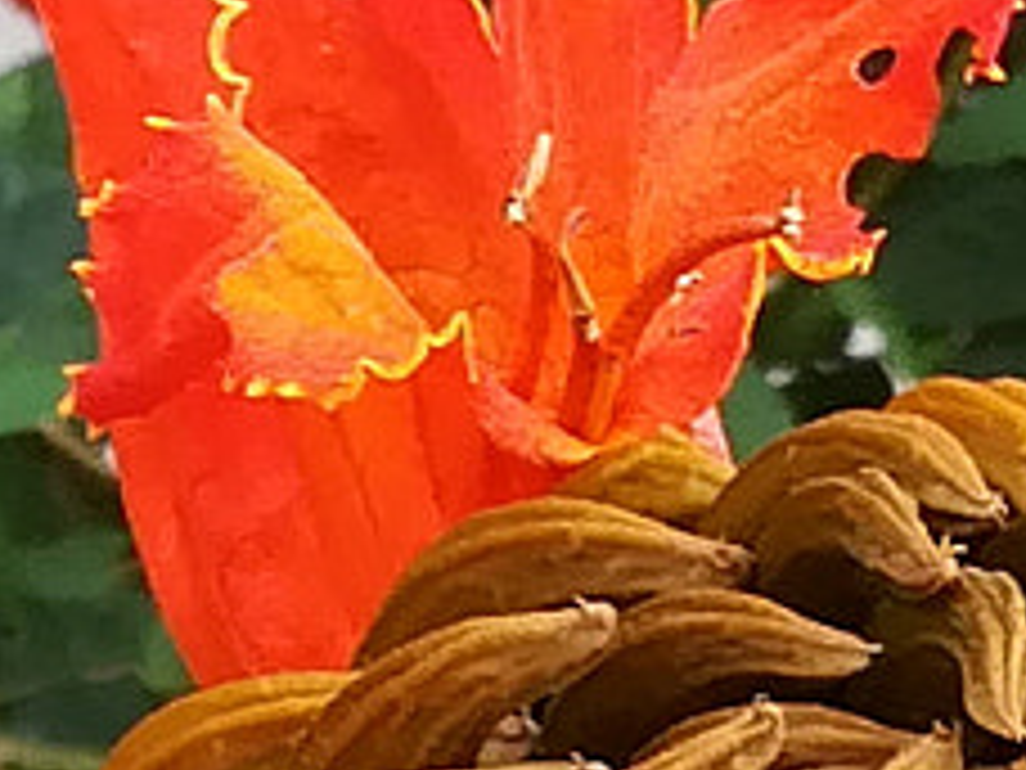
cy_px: 1508
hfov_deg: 7.2
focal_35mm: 274
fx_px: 8121
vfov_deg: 5.3
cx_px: 855
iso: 80
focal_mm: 3.83
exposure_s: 1/50
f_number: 2.2
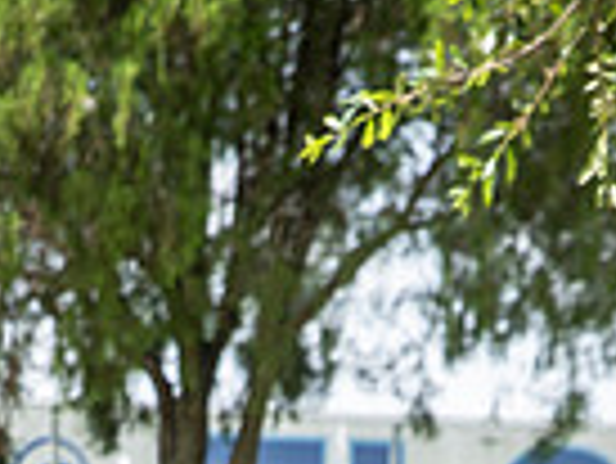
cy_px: 1009
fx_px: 3936
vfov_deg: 6.5
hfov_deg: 8.9
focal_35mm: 221
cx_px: 310
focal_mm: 70
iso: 250
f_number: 6.3
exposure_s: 1/400
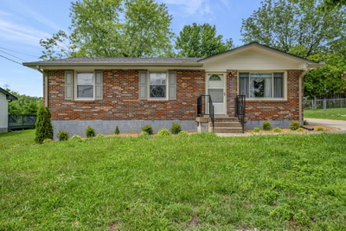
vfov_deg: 59.5
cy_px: 116
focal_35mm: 21
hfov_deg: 81.2
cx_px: 173
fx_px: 202
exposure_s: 1/160
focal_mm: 13.8
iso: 200
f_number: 8
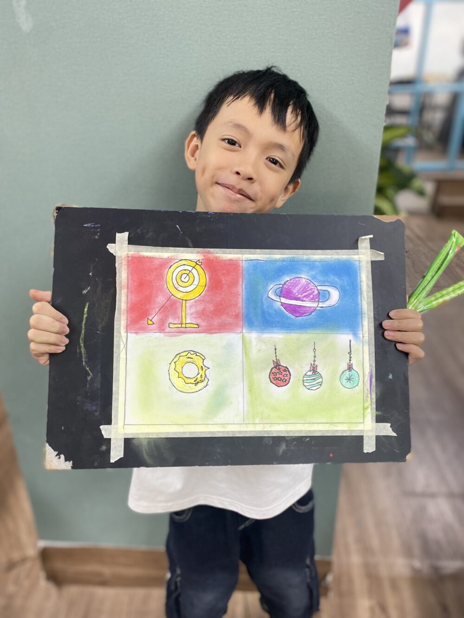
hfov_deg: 53.1
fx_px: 465
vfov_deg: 67.3
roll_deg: +0.9
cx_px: 232
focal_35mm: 26
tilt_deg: -25.8
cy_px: 309
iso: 80
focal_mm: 4.25
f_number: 1.8
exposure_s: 1/100
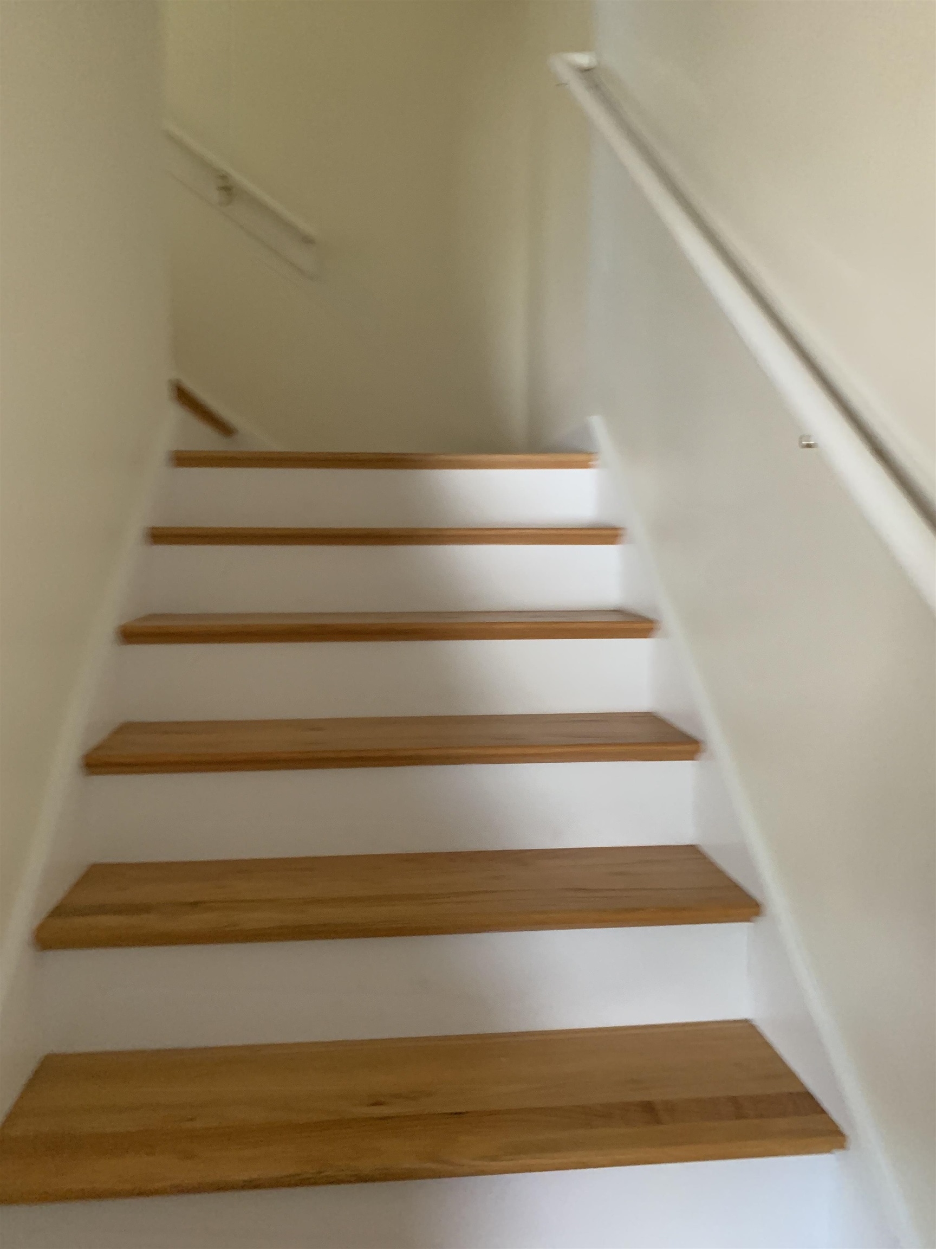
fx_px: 937
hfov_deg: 53.1
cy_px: 624
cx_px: 468
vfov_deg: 67.3
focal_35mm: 26
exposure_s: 1/60
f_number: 1.8
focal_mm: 4.25
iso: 320
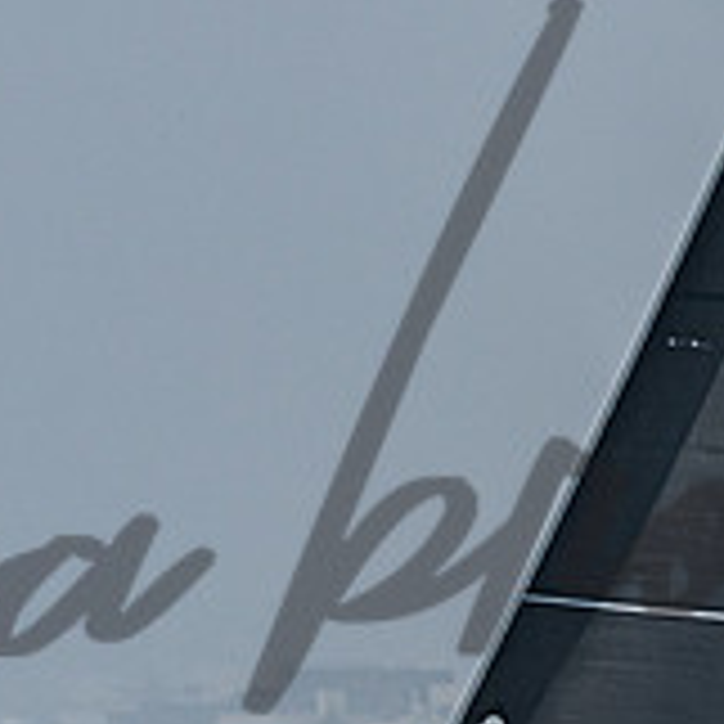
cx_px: 190
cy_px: 796
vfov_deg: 1.4
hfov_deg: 1.4
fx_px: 28679
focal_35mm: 1212
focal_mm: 290
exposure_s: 1/5000
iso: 400
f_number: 6.3
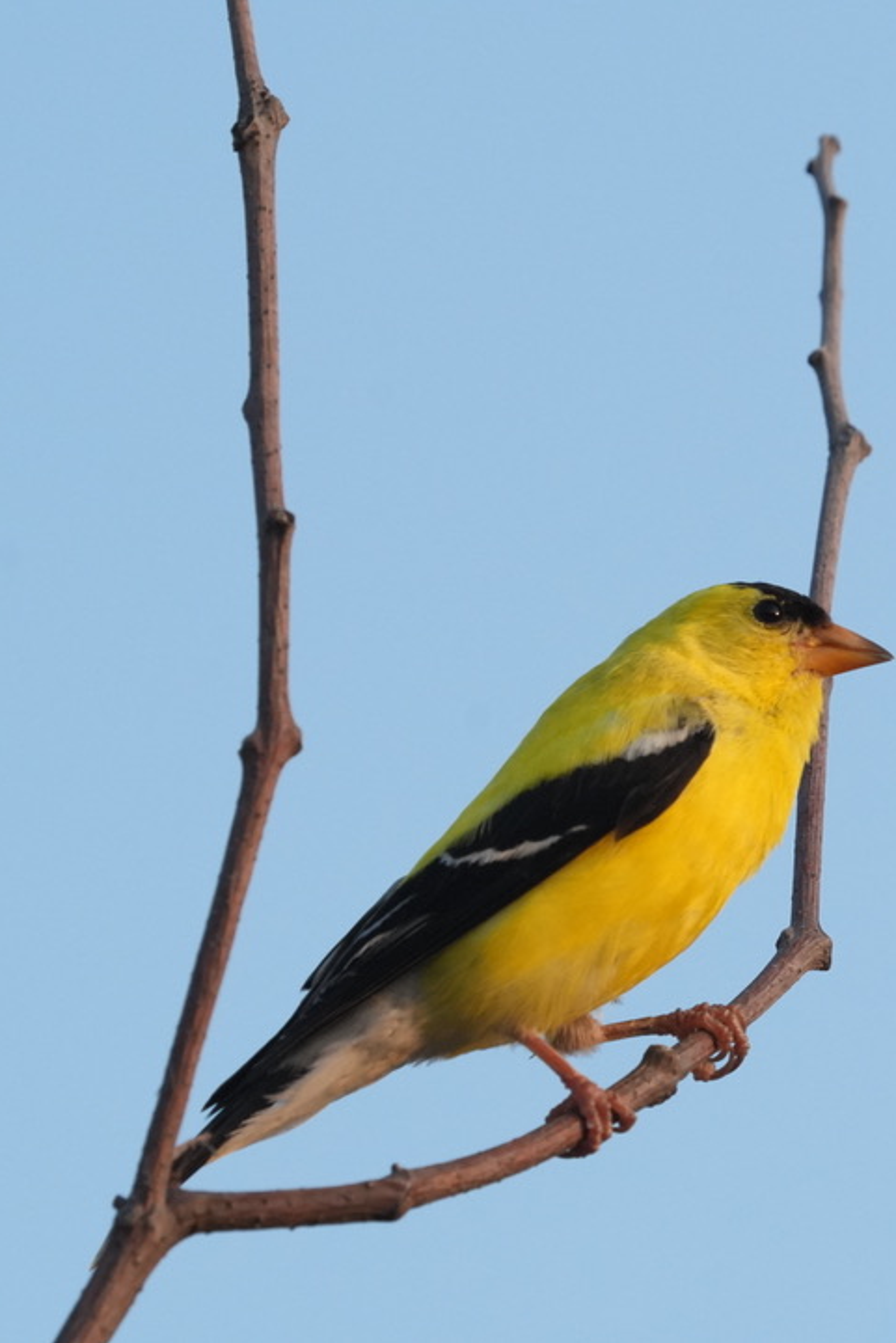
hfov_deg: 1.2
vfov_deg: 1.8
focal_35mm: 1120
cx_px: 678
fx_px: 41790
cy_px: 671
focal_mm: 496
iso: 1600
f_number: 11
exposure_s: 1/640
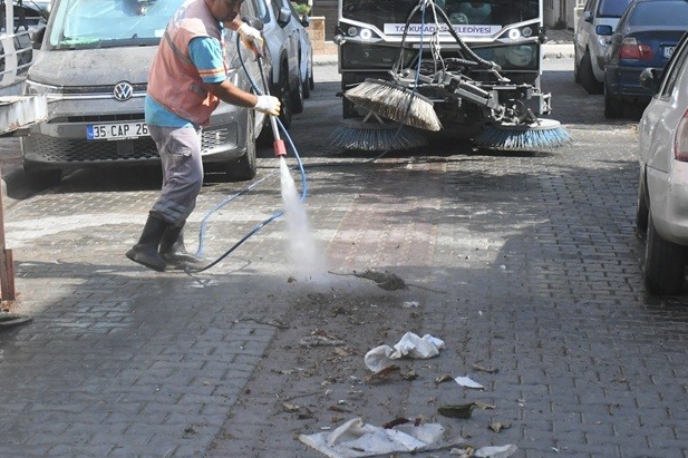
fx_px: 1758
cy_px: 166
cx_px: 276
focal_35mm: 92
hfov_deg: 22.1
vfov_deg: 14.8
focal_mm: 34
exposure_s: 1/8000
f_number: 4.5
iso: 2000
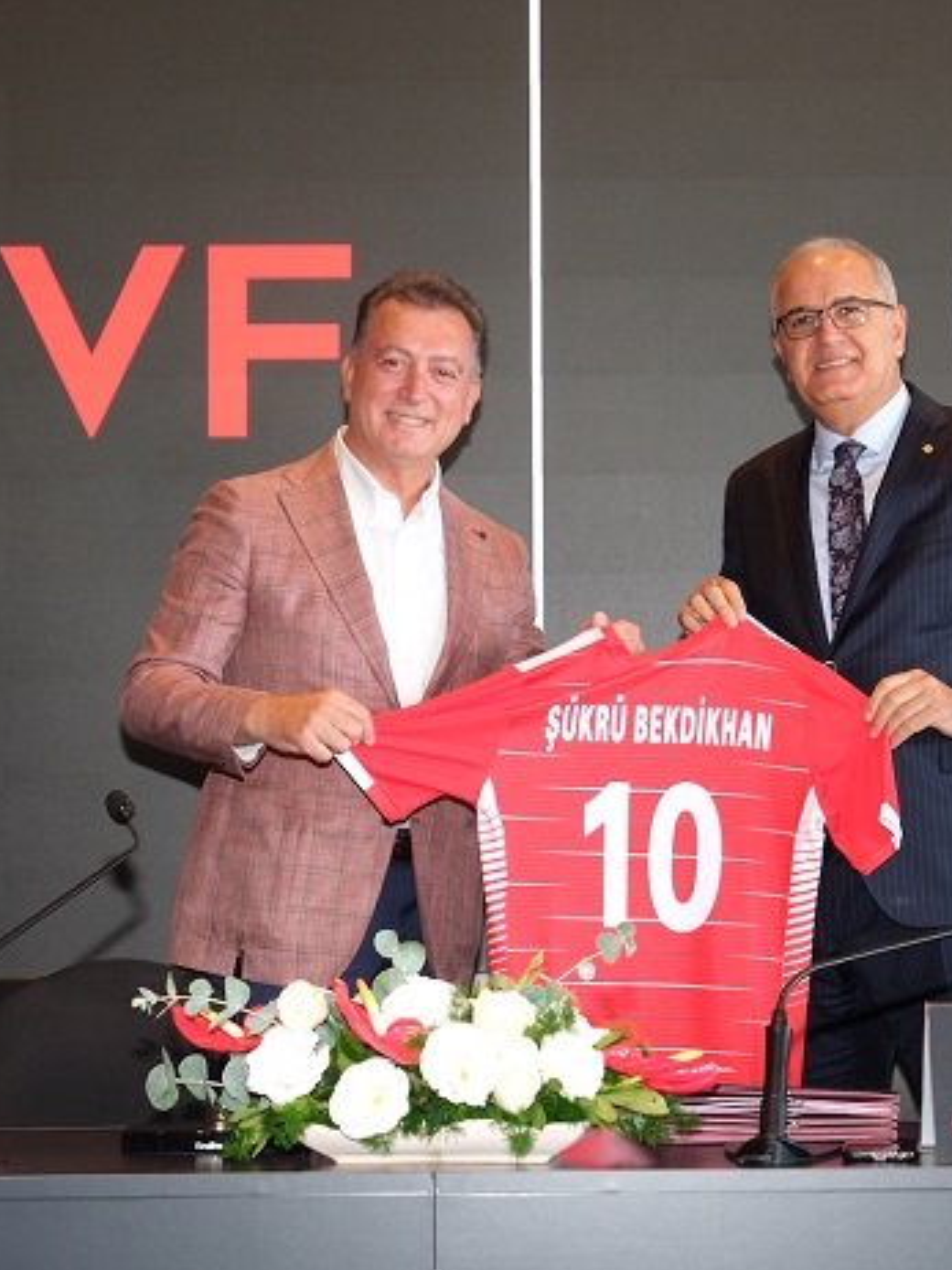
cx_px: 609
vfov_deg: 25.3
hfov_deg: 19.1
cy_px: 636
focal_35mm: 77
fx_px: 2825
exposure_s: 1/125
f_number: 4
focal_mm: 35.3
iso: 1250
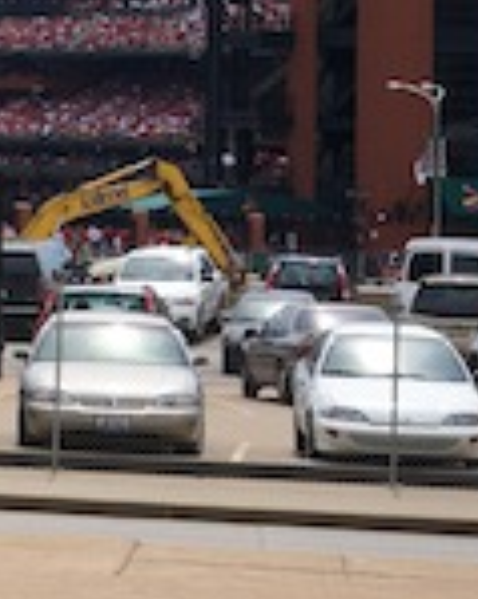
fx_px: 4036
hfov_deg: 6.5
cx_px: -663
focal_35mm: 228
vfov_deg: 8.4
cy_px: -109
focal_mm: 60
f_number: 13
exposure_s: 1/640
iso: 400
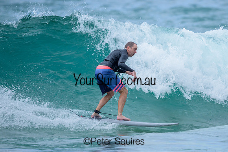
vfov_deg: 1.5
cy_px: 72
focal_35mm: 947
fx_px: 6000
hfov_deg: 2.2
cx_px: 135
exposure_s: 1/2000
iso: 800
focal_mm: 800
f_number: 6.3
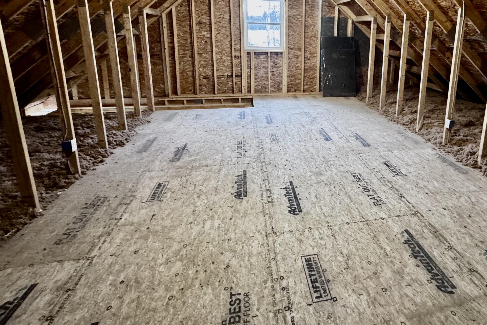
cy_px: 98
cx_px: 309
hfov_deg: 79.5
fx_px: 284
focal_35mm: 21
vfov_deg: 57.6
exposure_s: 1/40
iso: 1000
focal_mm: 2.22
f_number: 2.2
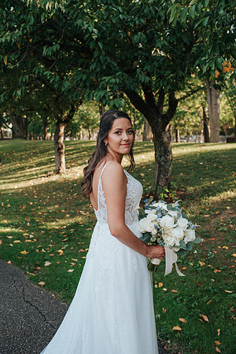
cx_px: 118
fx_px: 344
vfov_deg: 54.4
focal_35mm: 35
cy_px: 177
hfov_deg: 37.9
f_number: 4
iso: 1000
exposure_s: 1/1000
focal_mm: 35
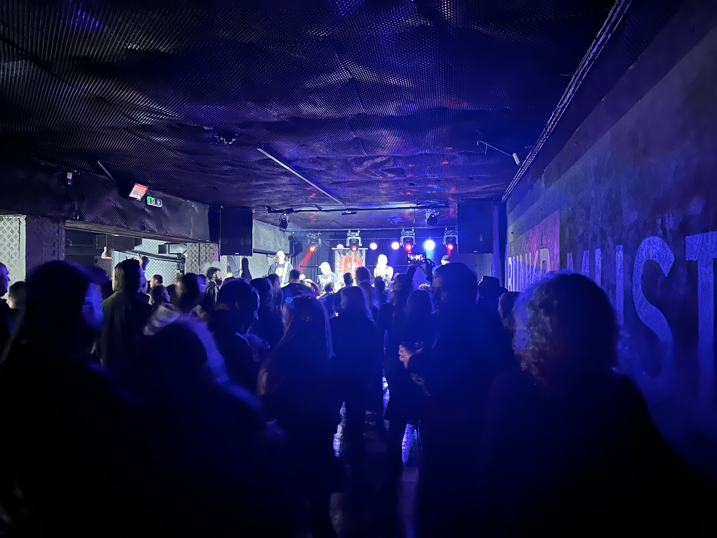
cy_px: 269
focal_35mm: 24
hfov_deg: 71.6
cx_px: 358
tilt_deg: +0.0
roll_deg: -0.3
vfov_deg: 56.8
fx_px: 497
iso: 4000
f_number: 1.78
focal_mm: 6.86
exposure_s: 1/9
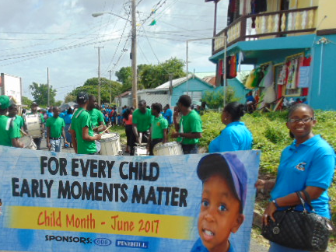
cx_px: 89
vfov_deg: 38.3
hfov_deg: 48.4
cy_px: 166
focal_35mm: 37
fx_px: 359
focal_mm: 4.5
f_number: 7.7
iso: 80
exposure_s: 1/200
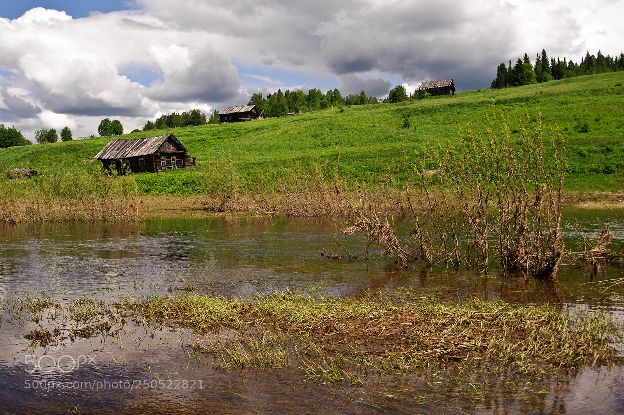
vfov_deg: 43.6
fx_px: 520
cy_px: 208
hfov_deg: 62.0
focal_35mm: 30
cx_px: 312
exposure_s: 1/320
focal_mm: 30
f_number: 11
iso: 200
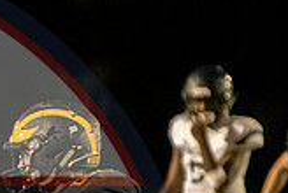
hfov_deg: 1.5
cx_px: -348
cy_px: 365
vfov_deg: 1.0
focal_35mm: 1342
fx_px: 10755
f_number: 2.8
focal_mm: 200
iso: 10000
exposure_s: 1/1250
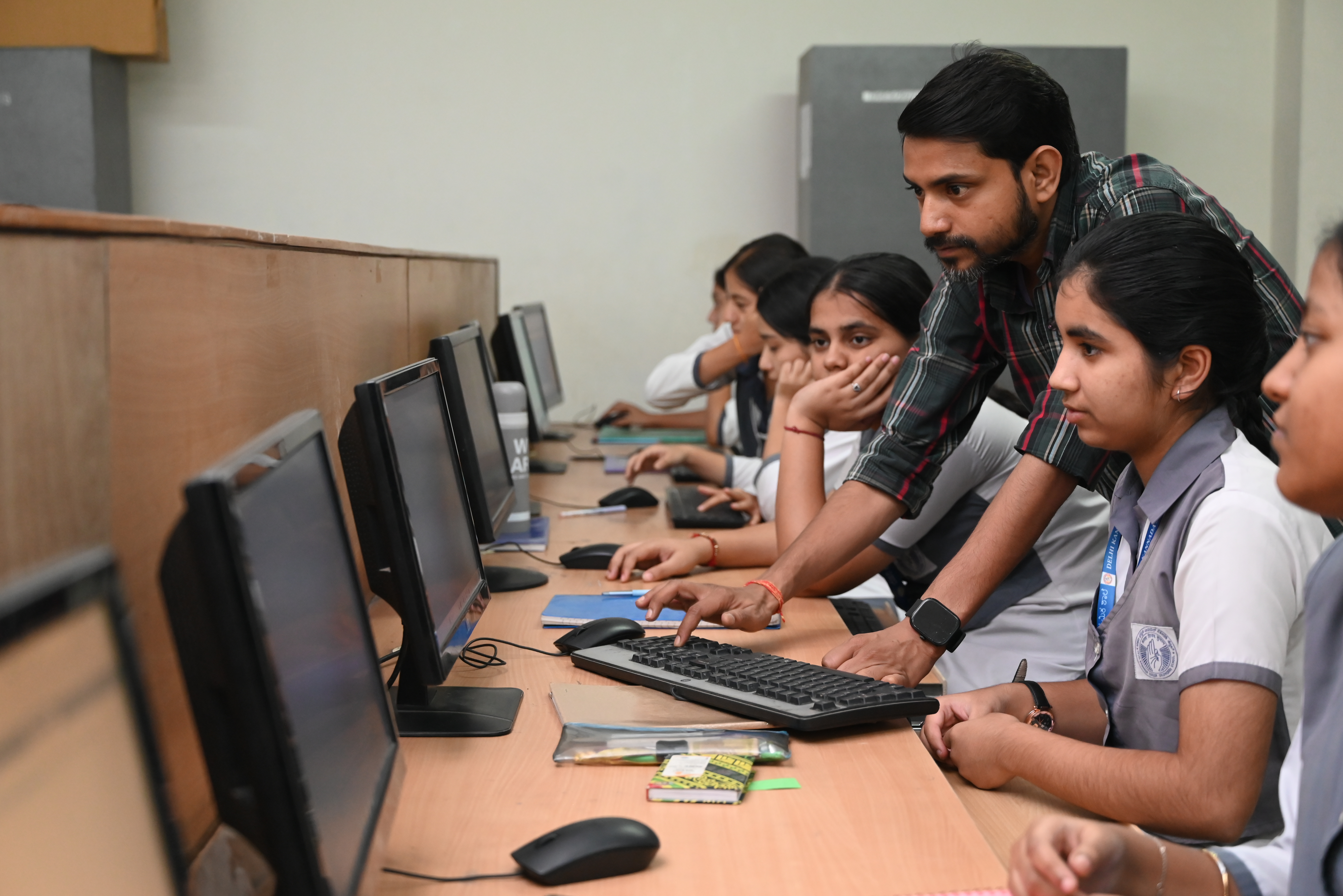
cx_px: 672
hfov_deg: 39.6
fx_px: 1866
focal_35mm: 50
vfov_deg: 27.0
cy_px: 448
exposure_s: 1/100
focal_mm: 50
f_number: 4
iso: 2500
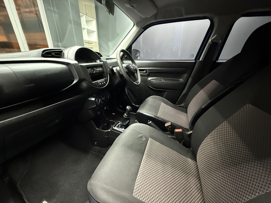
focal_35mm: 14
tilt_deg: -23.0
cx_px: 136
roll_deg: -2.3
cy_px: 102
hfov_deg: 102.1
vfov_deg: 85.7
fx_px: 110
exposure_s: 1/25
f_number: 2.2
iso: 1600
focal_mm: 2.22
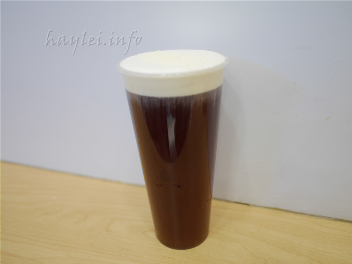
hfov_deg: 60.0
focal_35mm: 30
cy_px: 132
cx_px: 176
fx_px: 305
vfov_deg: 46.8
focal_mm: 15
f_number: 1.8
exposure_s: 1/100
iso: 200
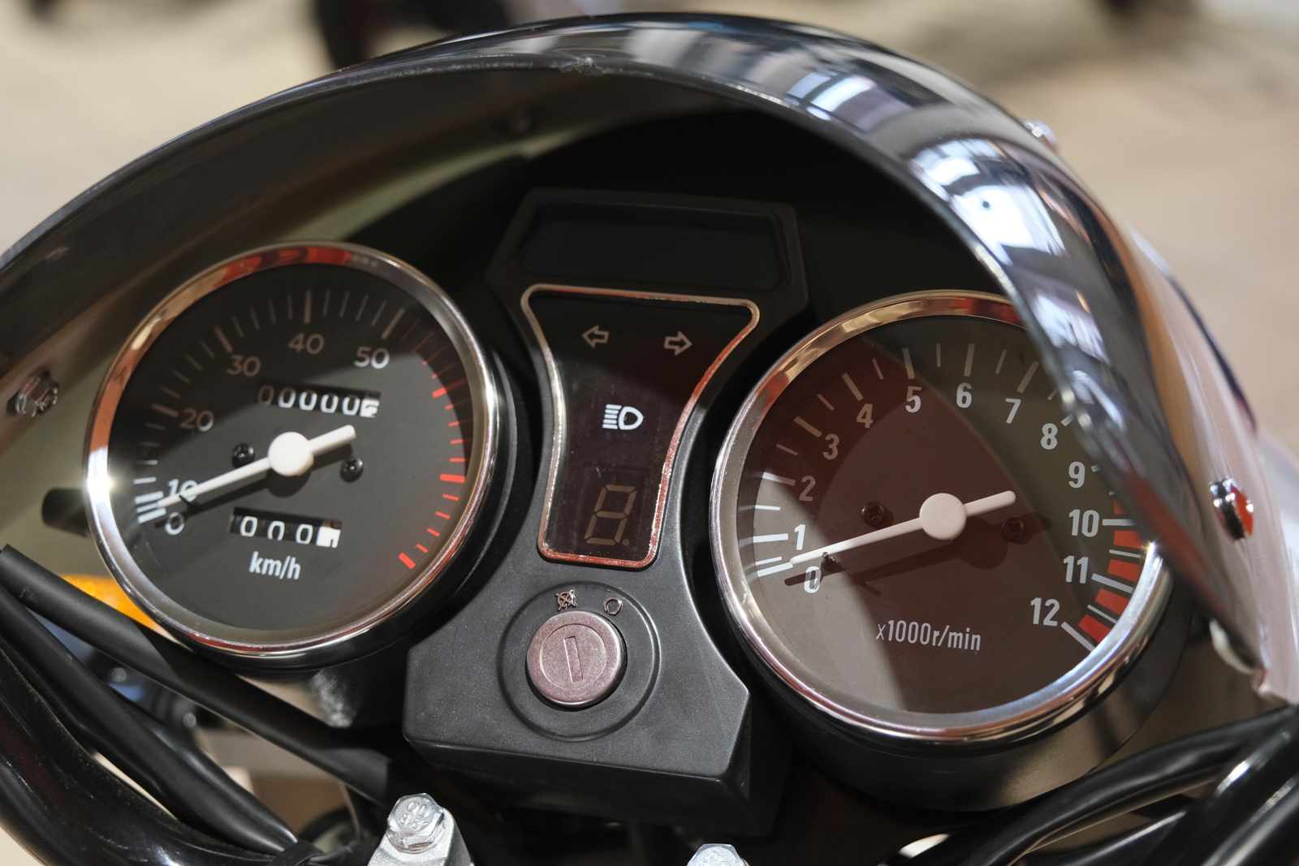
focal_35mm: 59
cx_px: 650
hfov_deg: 33.9
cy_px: 433
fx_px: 2129
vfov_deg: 23.0
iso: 1600
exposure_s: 1/100
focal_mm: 39.3
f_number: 4
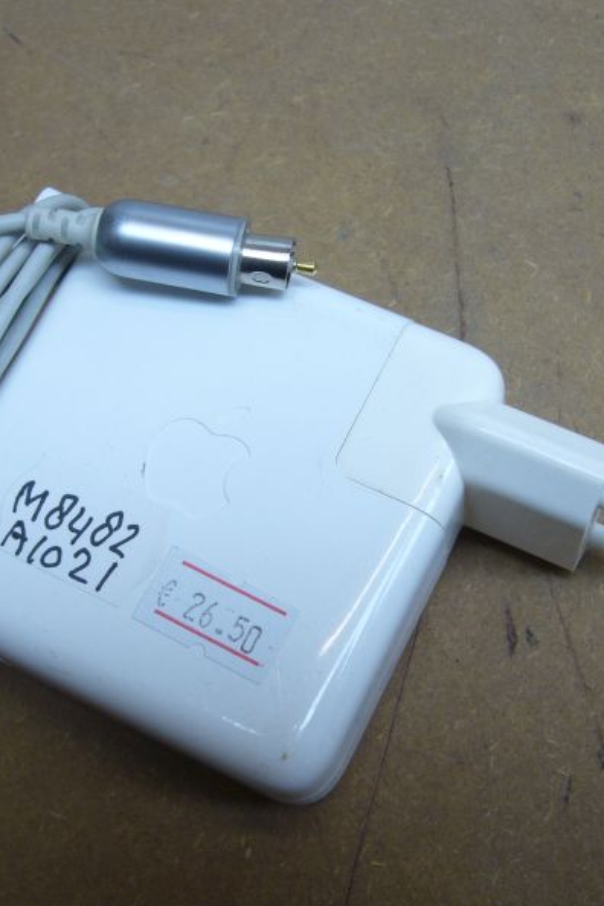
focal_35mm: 49
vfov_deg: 40.3
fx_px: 1233
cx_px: 305
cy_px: 455
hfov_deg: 27.5
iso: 80
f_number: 2.8
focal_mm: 5.8
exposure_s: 1/25
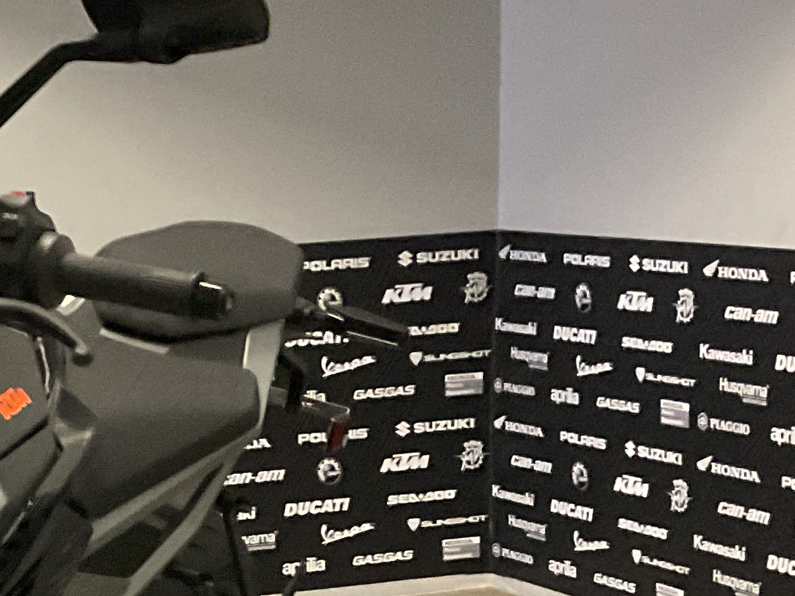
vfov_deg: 13.5
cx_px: -41
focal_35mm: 107
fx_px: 2458
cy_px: 712
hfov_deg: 17.8
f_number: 1.8
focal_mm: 3
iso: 250
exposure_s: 1/60
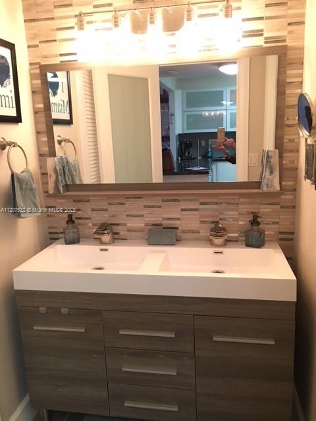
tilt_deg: -13.8
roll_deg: +2.0
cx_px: 158
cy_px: 210
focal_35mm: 29
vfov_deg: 61.7
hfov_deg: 48.2
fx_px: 353
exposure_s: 1/30
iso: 125
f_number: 2.2
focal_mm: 4.15
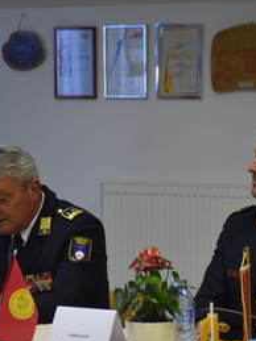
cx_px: 139
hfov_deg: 7.0
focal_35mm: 213
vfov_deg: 9.3
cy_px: 184
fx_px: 2100
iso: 1600
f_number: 5.3
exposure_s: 1/80
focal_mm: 85
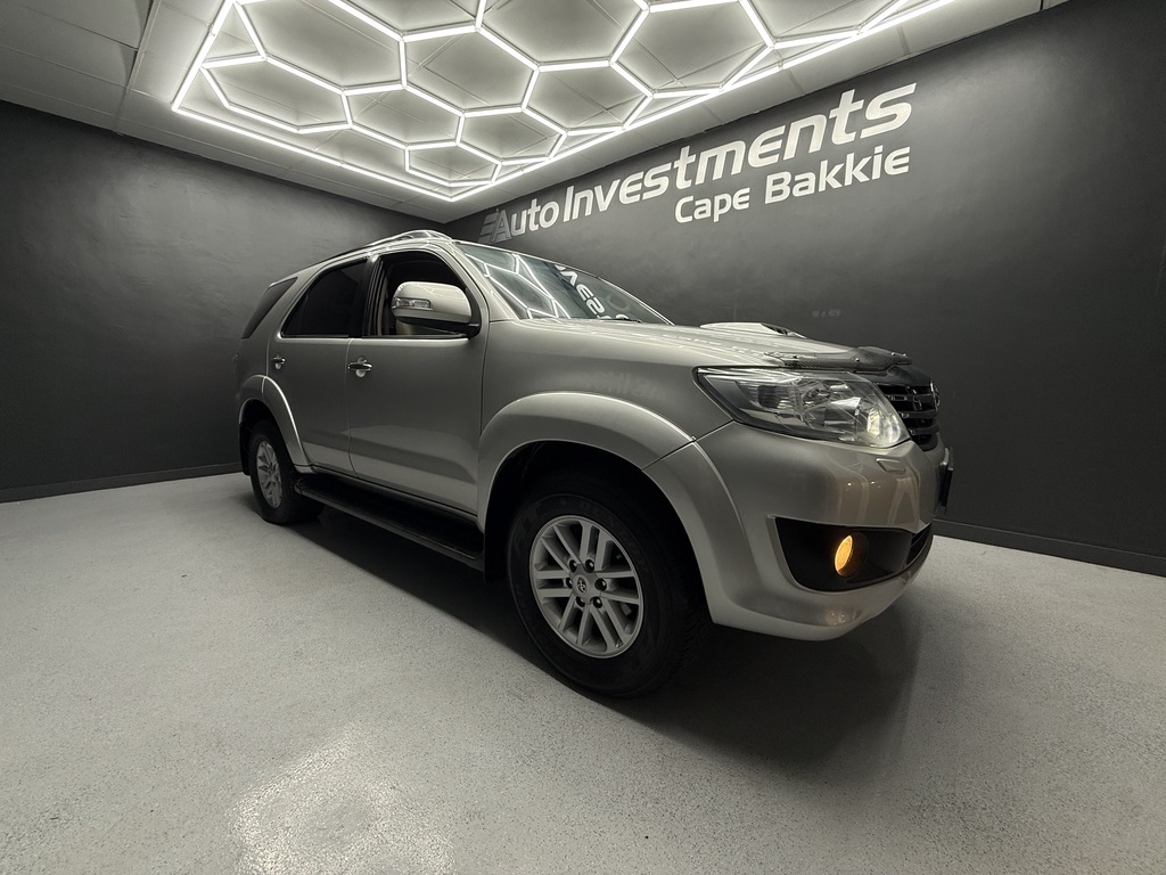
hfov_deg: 102.1
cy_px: 438
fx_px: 472
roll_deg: -0.4
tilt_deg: -7.7
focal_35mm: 14
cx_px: 583
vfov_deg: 85.7
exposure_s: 1/100
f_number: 2.2
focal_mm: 2.22
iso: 80
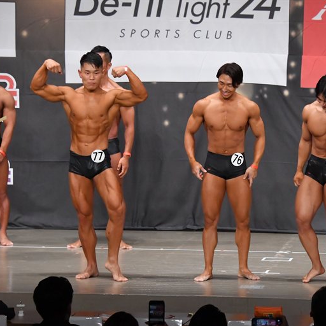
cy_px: 163
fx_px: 2152
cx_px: 230
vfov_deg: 8.7
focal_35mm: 202
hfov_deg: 8.7
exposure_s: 1/400
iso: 6400
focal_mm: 105
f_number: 5.6
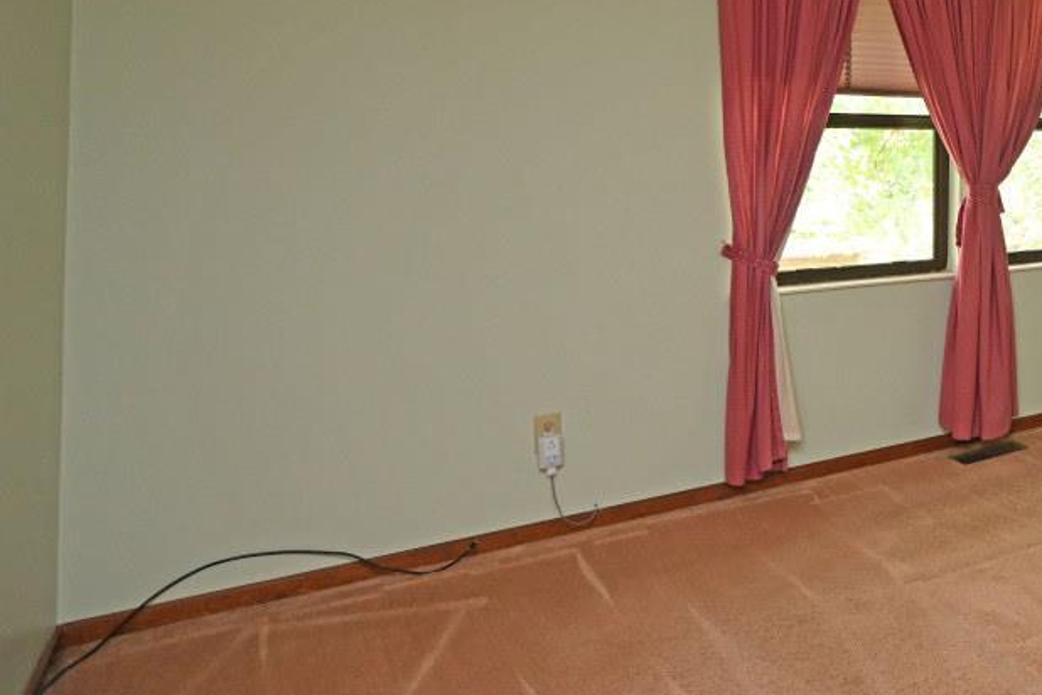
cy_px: 120
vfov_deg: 37.2
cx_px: 1103
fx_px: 984
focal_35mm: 34
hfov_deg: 44.7
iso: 720
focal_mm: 14
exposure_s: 1/60
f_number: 4
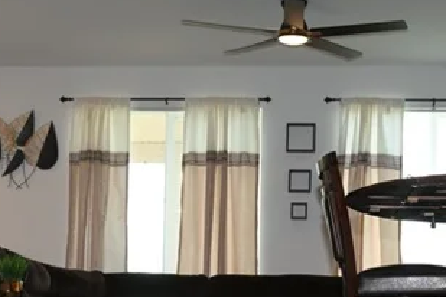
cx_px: 140
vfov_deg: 11.7
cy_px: 269
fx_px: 1437
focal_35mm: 116
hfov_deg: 17.6
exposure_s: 1/60
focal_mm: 35
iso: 320
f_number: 5.6
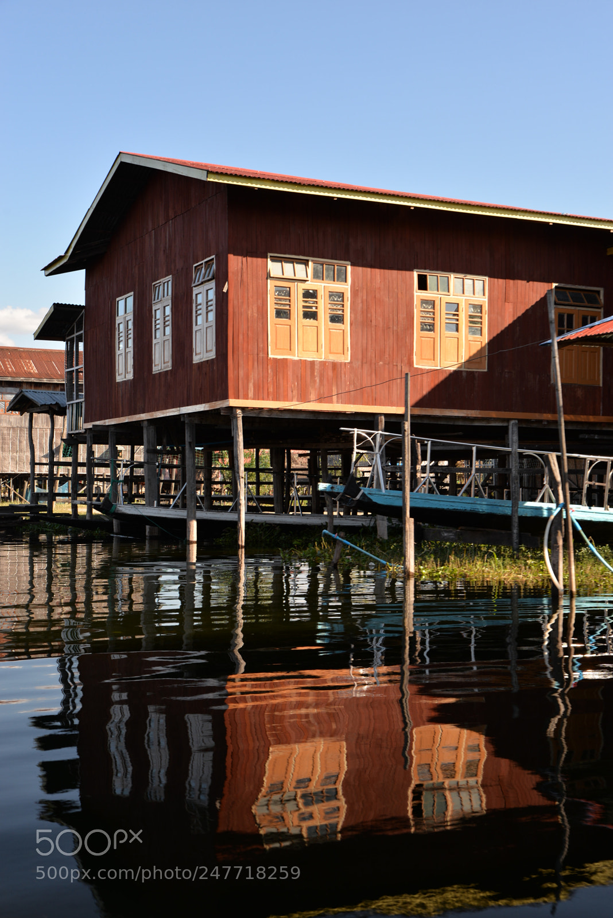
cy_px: 459
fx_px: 1276
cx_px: 306
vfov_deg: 39.6
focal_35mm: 50
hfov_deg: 27.0
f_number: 7.1
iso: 200
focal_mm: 50
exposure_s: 1/80
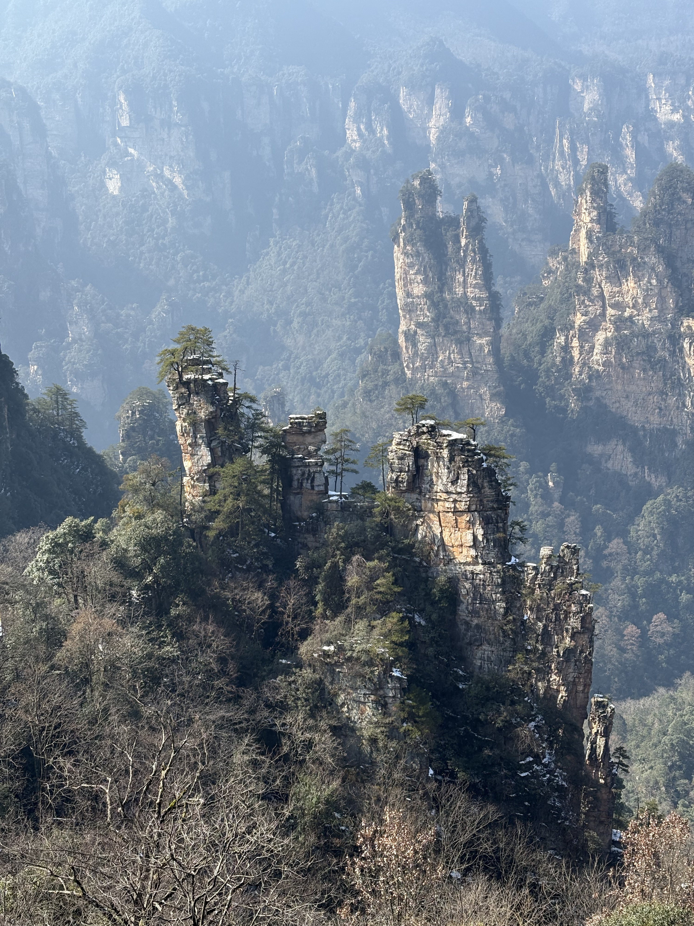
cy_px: 463
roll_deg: -0.9
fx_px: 1390
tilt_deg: -15.4
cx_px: 347
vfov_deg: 36.8
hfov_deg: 28.0
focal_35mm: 52
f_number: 1.6
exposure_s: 1/1667
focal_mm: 5.96
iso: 50
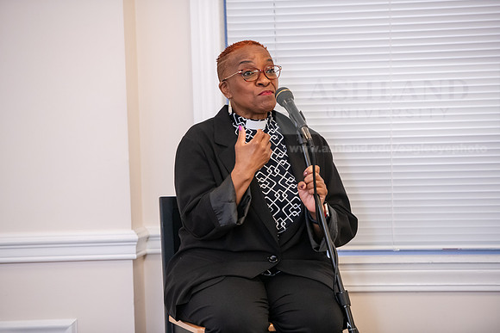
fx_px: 2153
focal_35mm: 155
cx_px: 250
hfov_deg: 13.2
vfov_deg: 8.9
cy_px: 166
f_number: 2.8
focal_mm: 155
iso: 2500
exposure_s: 1/200
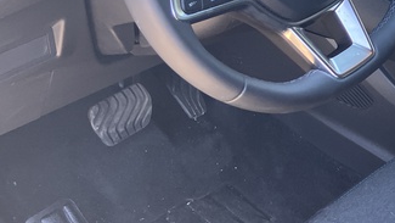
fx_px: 786
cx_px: 476
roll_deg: -4.5
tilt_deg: -28.5
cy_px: -35
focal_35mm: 75
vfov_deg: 15.6
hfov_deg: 25.3
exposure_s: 1/112
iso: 80
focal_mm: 3.99
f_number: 1.8
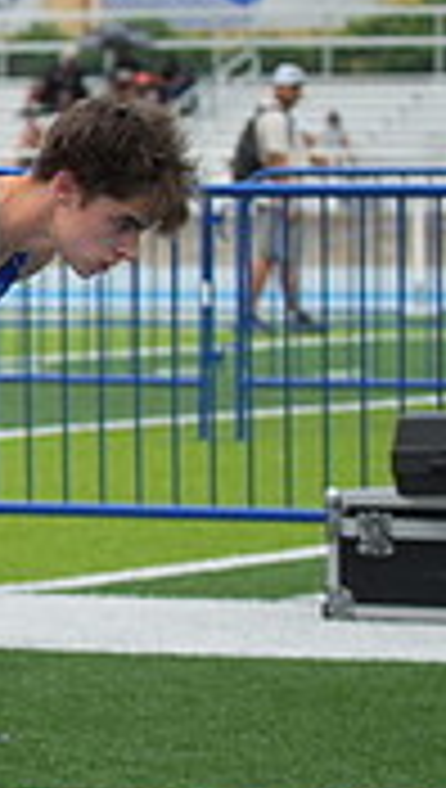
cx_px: -793
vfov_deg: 6.2
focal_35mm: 347
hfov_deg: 3.4
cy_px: 426
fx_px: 7264
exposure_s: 1/1250
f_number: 5.6
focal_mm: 100
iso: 400
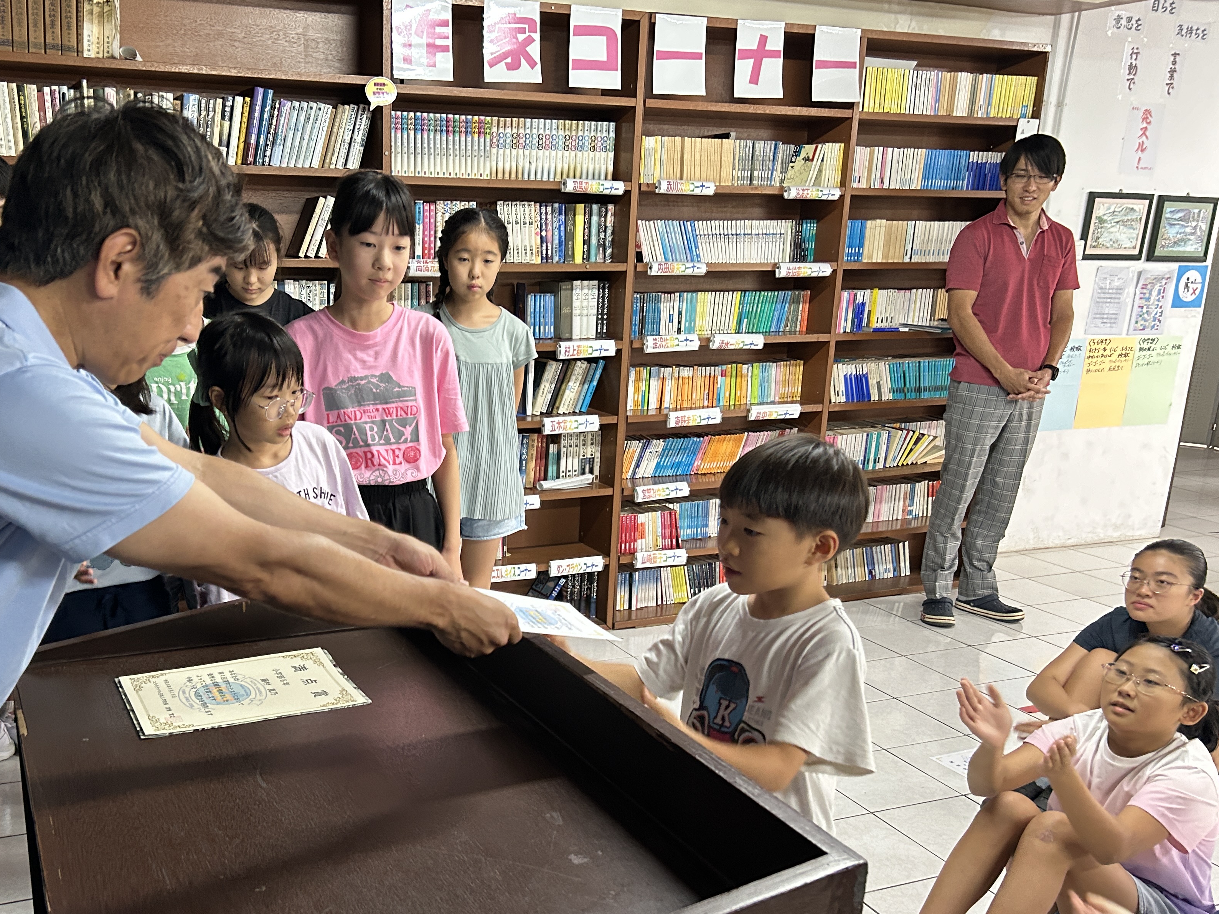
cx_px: 455
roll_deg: -0.8
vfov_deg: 42.7
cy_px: 562
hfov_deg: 54.7
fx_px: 1162
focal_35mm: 33
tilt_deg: -15.9
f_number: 1.5
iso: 320
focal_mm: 5.7
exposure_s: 1/50
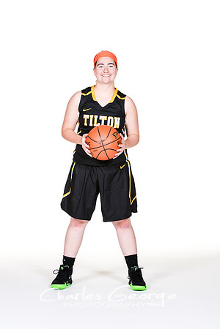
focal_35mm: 129
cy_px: 164
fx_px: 1182
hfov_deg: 10.6
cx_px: 110
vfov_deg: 15.9
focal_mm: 86
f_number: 6.3
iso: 200
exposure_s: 1/160
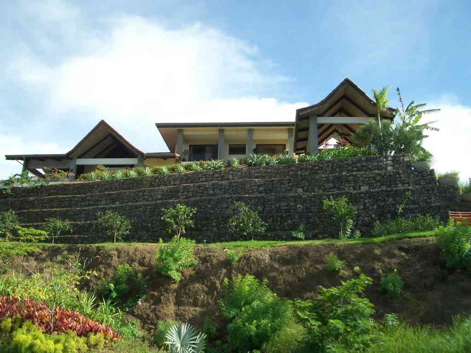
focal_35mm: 35
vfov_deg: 40.7
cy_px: 176
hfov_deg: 52.6
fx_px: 476
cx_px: 236
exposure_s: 1/320
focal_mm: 5.8
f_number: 4.3
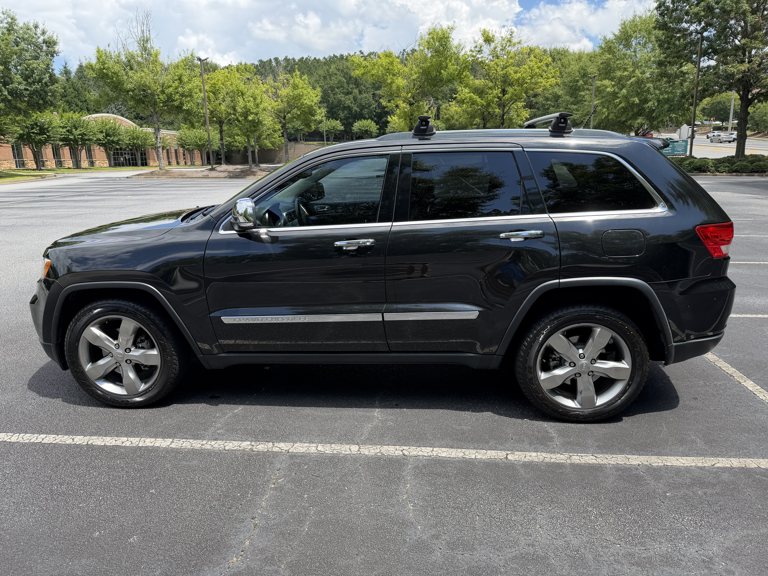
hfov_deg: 71.6
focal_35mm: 24
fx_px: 532
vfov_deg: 56.8
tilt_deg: -12.8
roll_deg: +2.0
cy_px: 288
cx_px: 384
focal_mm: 6.76
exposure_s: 1/1653
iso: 80
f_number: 1.78
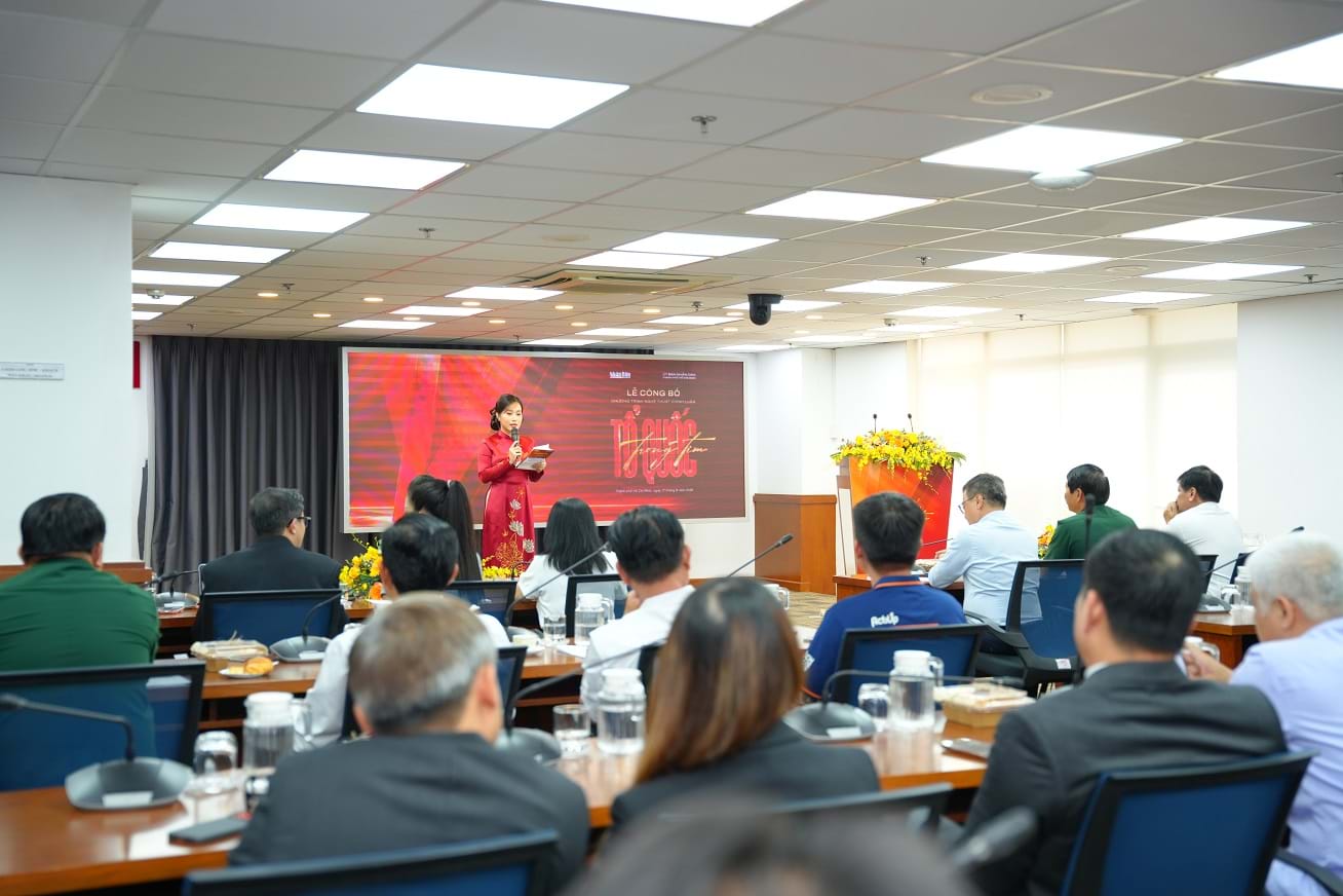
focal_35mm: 44
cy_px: 448
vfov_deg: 30.5
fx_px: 1641
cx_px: 672
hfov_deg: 44.5
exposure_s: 1/160
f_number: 2.8
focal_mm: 44
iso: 640
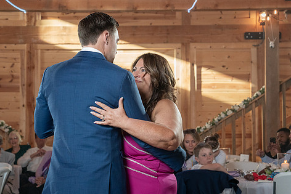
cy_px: 94
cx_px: 128
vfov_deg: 13.8
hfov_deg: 20.6
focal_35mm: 99
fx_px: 800
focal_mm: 70
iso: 2000
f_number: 5.6
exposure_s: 1/200
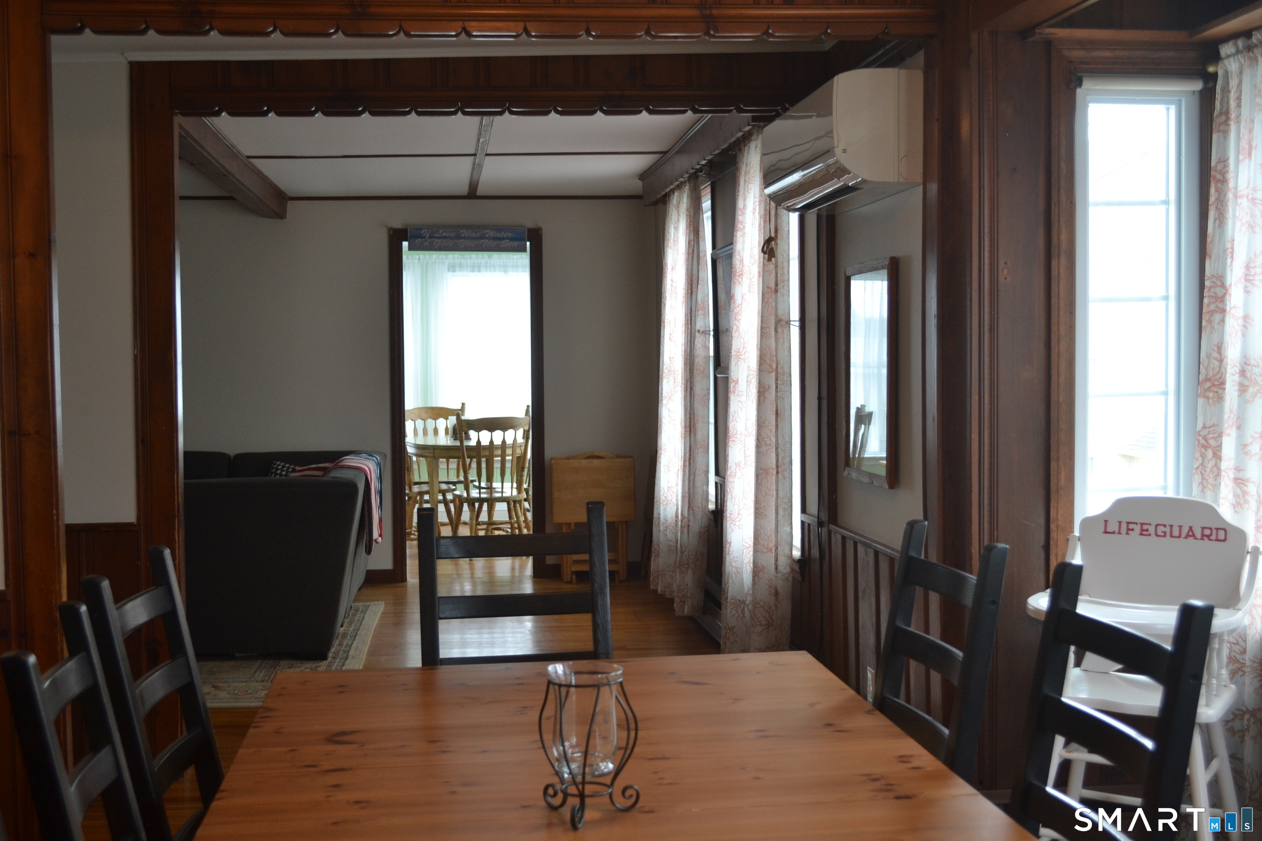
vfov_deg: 31.9
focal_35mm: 42
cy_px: 420
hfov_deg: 46.4
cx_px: 631
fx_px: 1472
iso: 400
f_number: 4.5
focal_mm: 28
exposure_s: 1/50
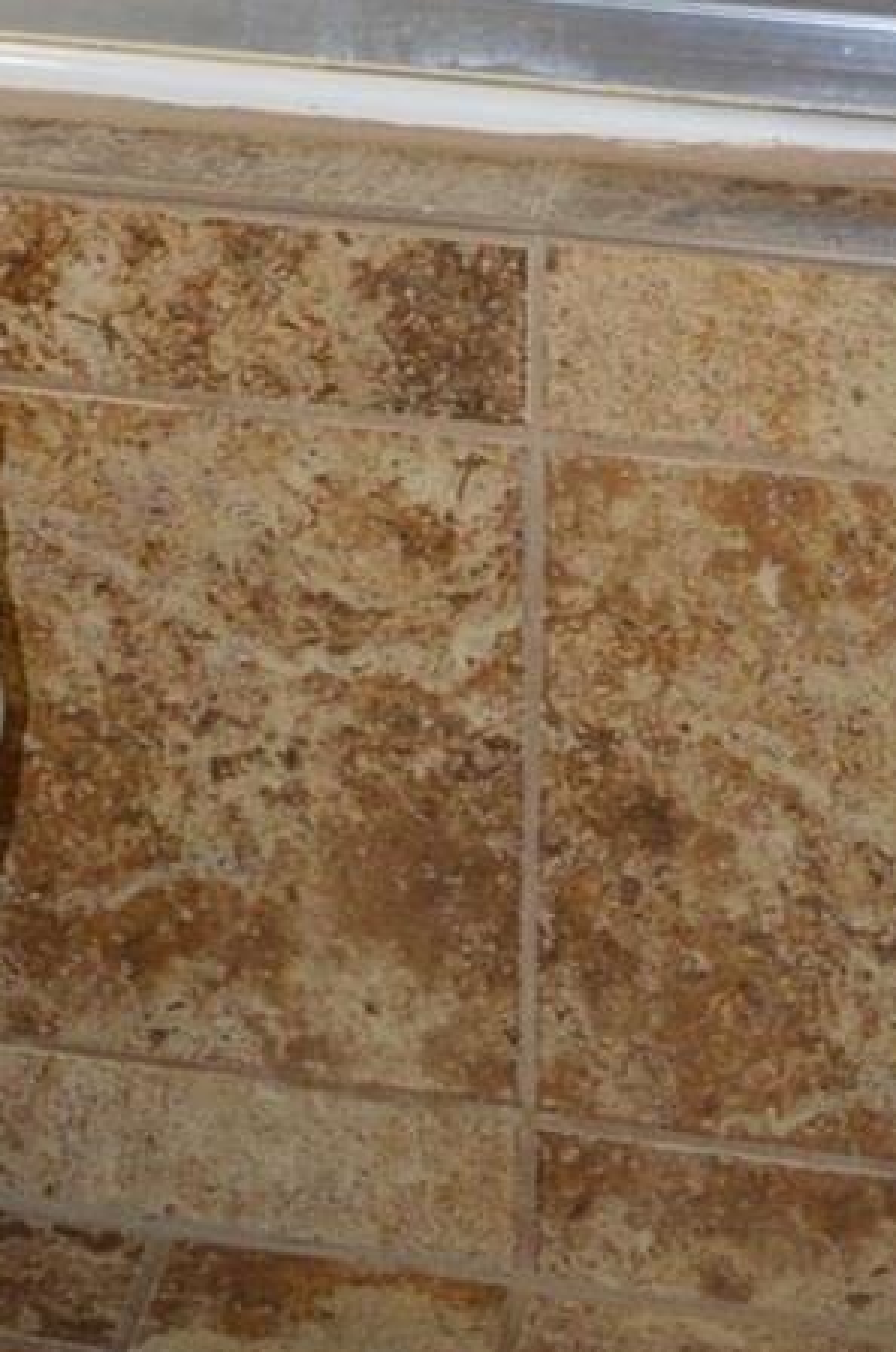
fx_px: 5209
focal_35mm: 139
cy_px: -1645
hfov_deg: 9.6
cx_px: -418
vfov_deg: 12.4
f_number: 4
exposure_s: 1/60
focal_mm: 18
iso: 400
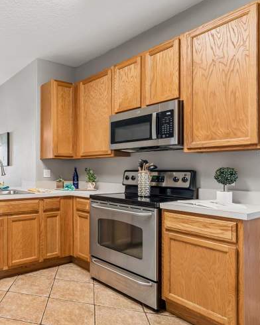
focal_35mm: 23
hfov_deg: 52.7
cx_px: 21
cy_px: 153
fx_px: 221
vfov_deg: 72.5
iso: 100
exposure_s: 1/13
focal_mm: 10
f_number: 7.1
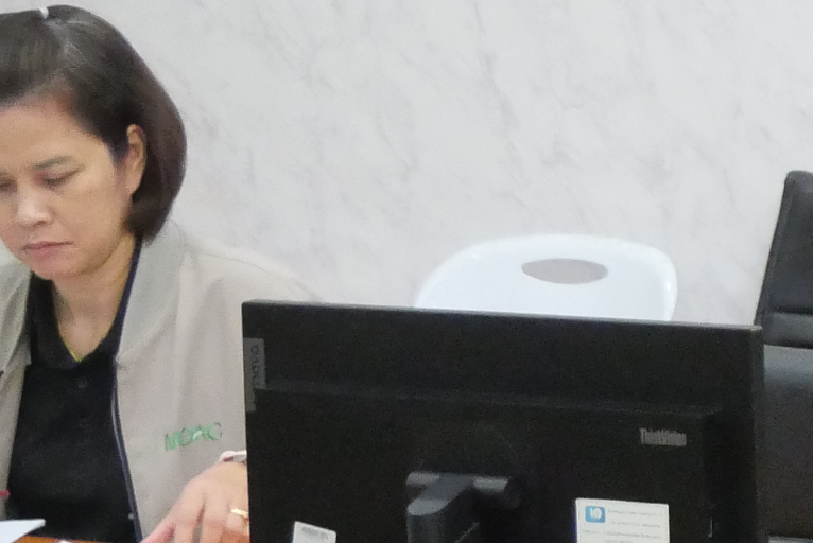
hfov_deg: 8.9
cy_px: 36
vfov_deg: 6.3
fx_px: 4927
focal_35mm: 218
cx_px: 1592
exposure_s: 1/80
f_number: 4.5
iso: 3200
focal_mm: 22
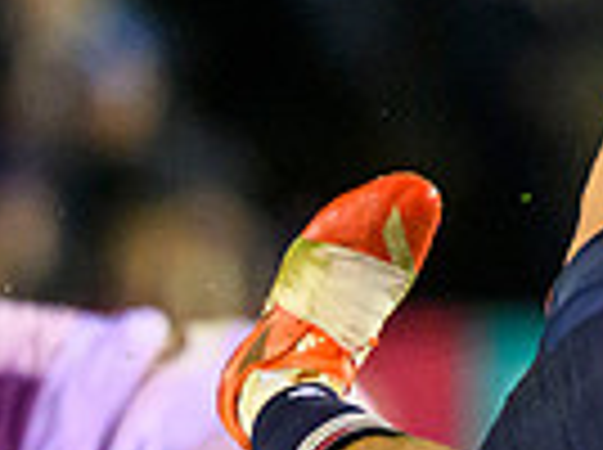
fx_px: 61312
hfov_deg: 0.6
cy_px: 240
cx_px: 991
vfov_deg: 0.4
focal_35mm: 3526
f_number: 4
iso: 10000
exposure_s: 1/1000
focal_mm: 560
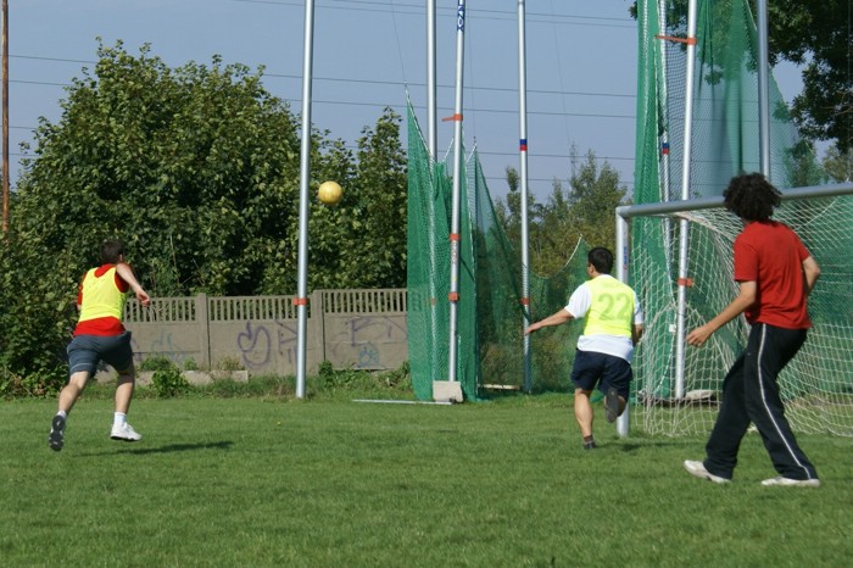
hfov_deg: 19.5
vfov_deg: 13.0
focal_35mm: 105
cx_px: 426
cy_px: 284
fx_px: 2487
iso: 100
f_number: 9
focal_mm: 70
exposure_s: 1/400
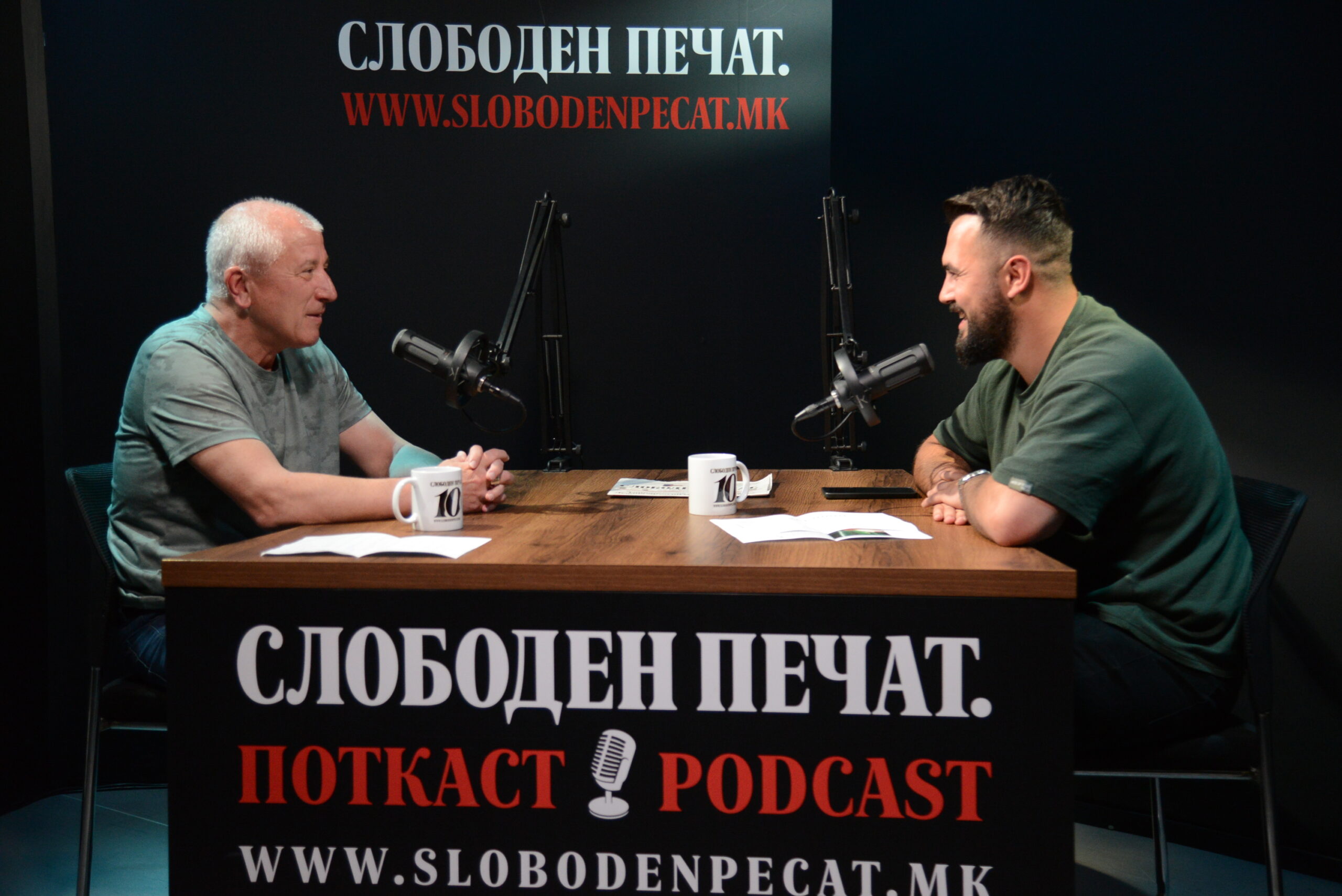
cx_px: 671
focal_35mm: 55
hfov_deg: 36.2
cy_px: 448
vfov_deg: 24.6
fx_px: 2051
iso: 3200
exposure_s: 1/160
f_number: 4
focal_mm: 55
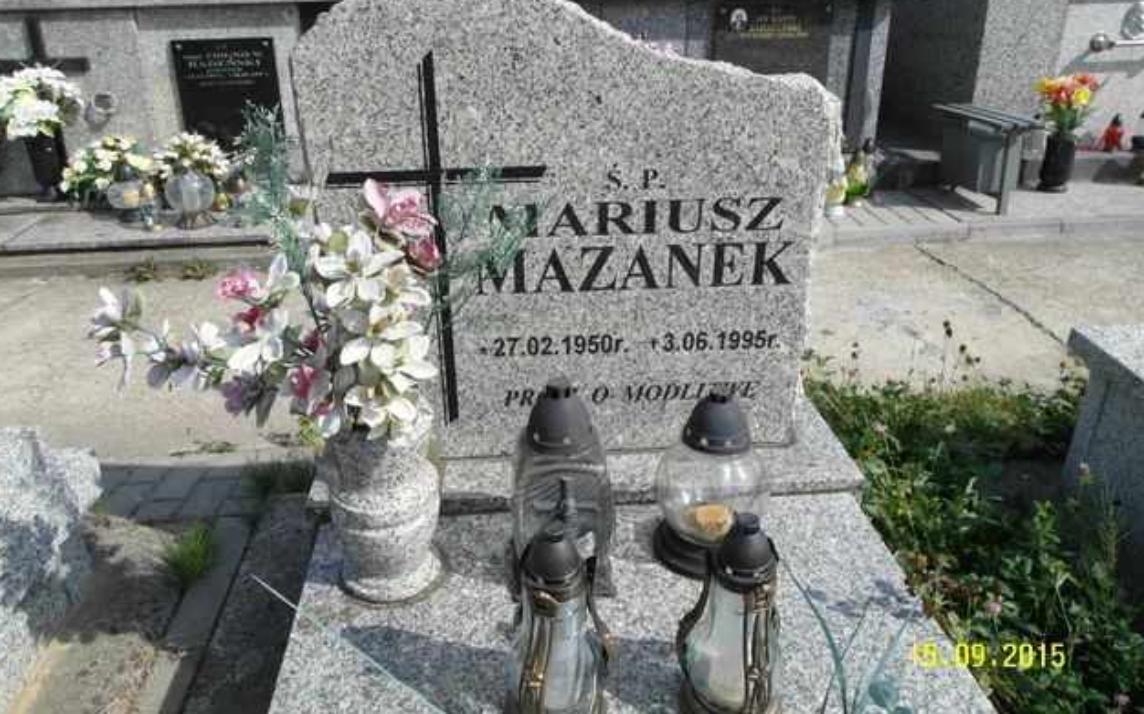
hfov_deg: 70.4
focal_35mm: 26
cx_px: 563
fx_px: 810
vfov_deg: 47.5
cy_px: 310
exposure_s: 1/500
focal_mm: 5.2
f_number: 4.4
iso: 80
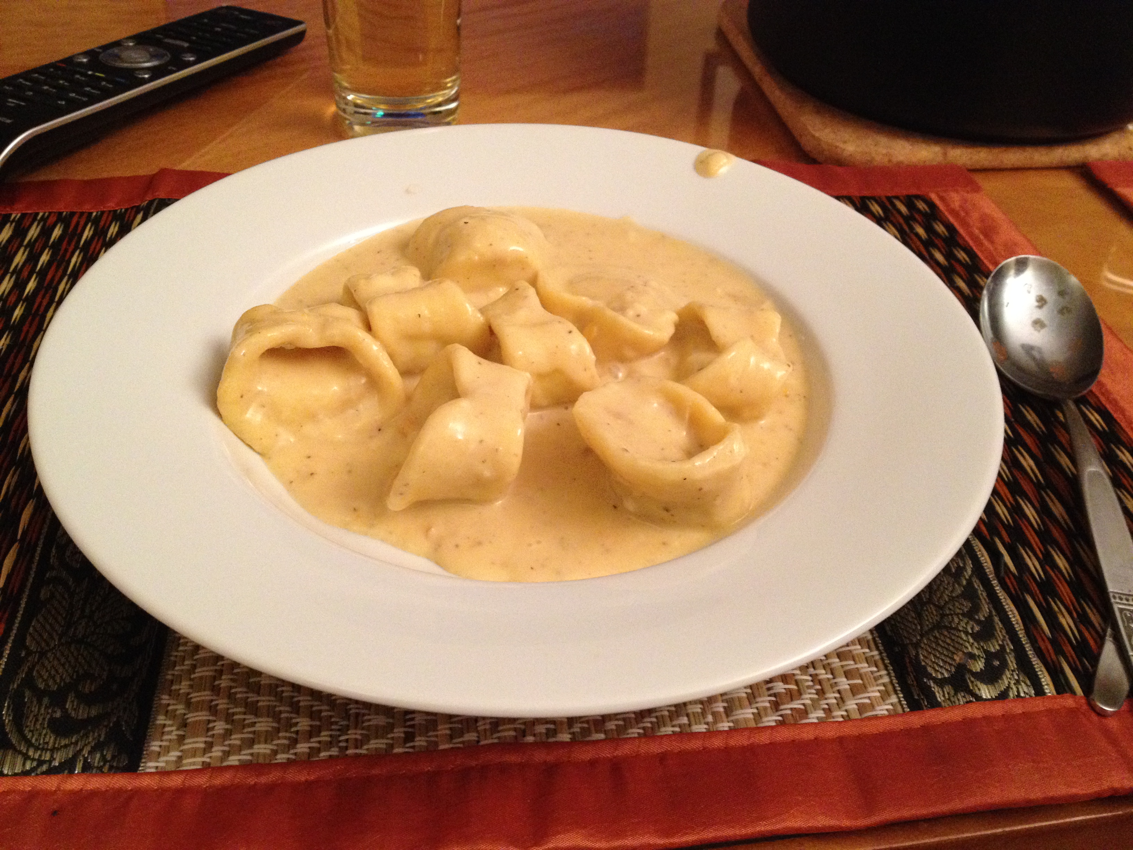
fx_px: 1146
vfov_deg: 40.7
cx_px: 566
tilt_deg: -41.2
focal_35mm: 35
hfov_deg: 52.6
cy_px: 425
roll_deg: -2.7
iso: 400
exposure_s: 1/15
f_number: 2.4
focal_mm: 4.28
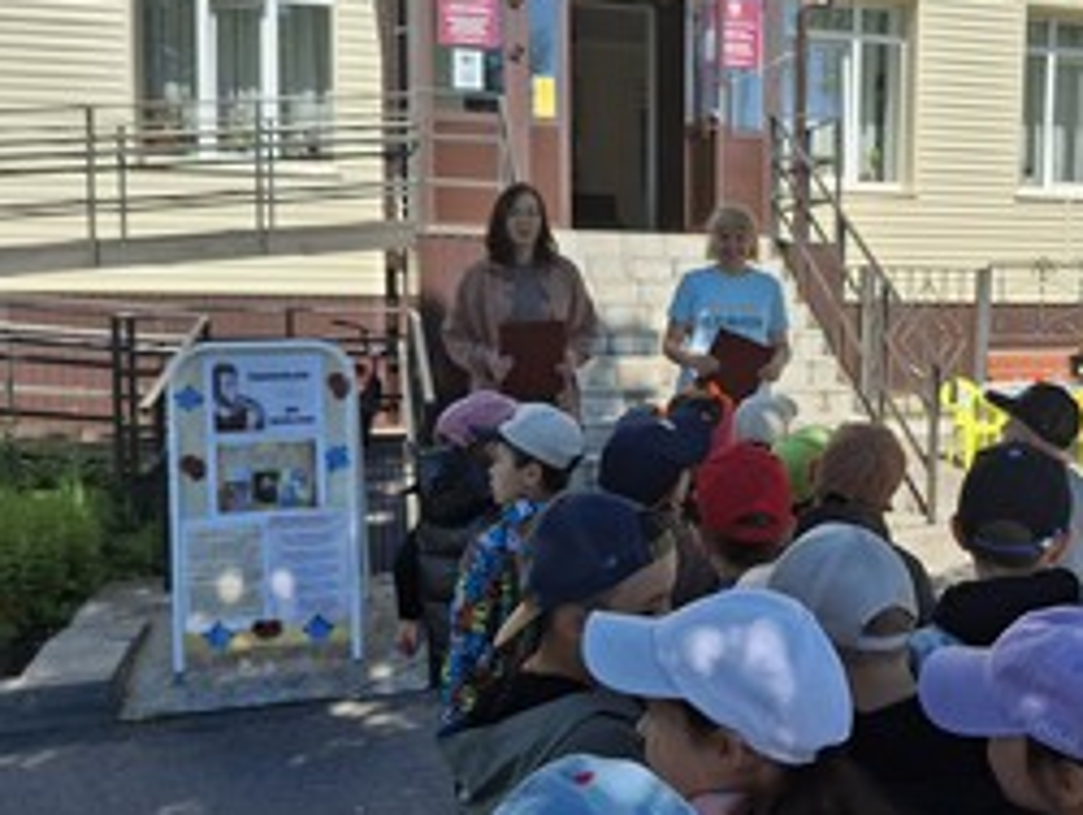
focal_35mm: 40
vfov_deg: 36.0
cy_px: 381
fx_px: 1253
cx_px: 788
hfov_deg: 45.4
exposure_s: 1/1279
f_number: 1.8
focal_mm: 4.69
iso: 32
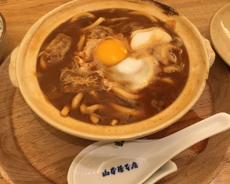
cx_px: 120
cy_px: 94
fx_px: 211
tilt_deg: -56.2
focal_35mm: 31
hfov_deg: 57.2
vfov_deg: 47.1
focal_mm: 4.15
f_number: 2.2
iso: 100
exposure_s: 1/30
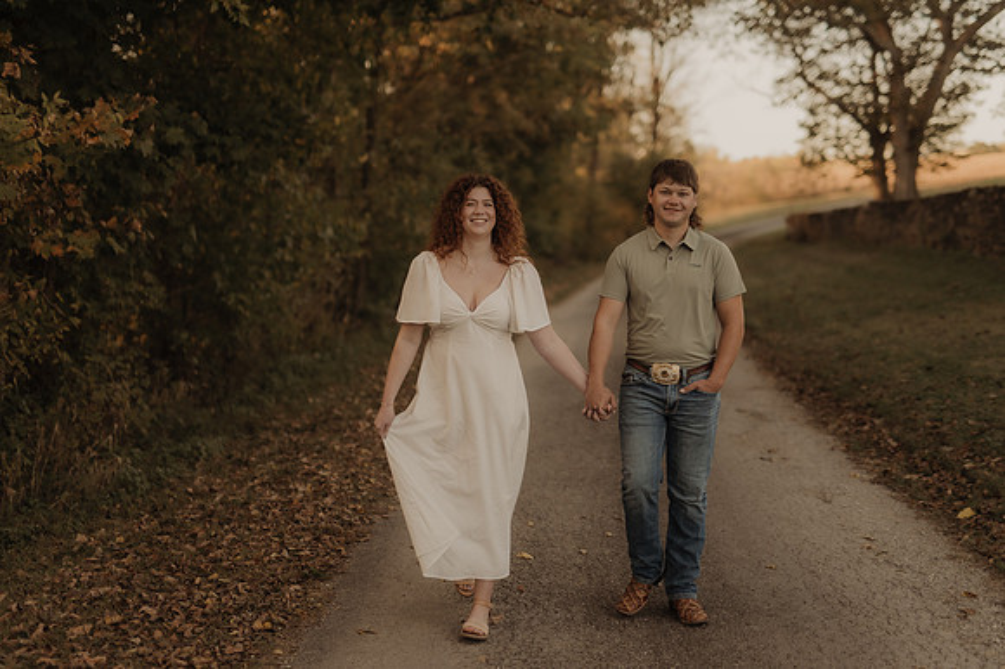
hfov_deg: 39.6
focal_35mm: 50
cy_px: 334
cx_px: 502
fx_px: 1395
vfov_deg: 27.0
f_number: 2.2
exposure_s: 1/640
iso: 160
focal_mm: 50
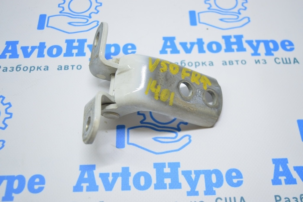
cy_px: 101
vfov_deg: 33.0
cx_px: 152
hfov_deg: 48.0
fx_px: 341
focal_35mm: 40
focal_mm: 27
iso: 400
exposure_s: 1/50
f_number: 4
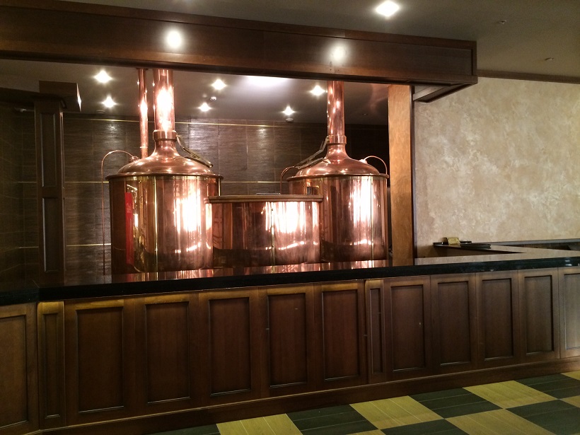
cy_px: 218
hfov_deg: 60.0
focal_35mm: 30
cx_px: 290
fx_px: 503
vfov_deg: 46.8
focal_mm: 4.12
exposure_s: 1/24
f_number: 2.2
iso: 320
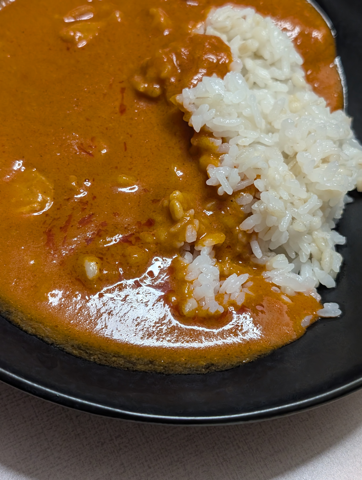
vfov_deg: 38.9
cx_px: 181
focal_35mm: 49
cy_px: 240
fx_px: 682
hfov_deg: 29.7
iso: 392
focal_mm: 6.9
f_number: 1.68
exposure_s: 1/100
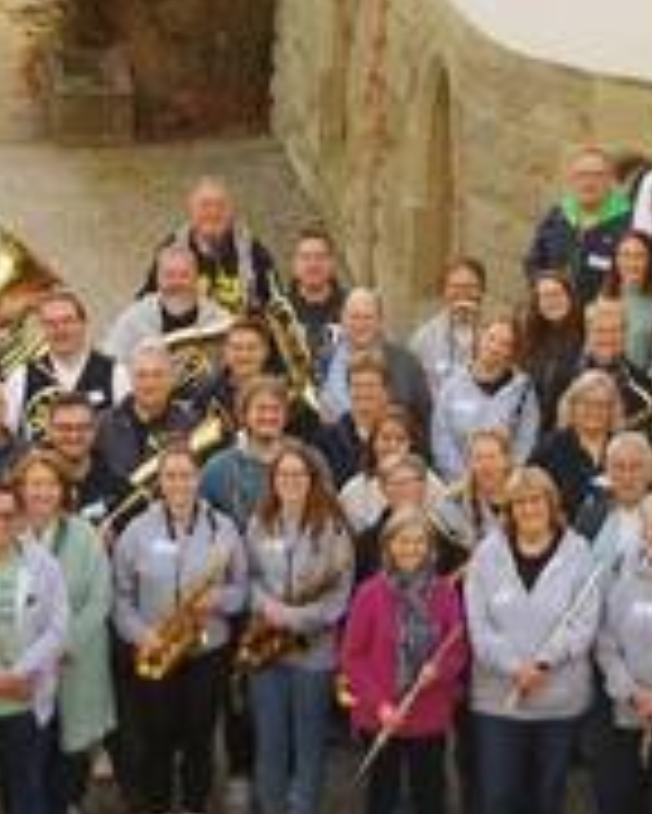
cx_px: 292
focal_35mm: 157
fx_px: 3784
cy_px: 247
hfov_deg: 9.8
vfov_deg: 12.3
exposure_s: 1/100
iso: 200
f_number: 4.5
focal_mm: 37
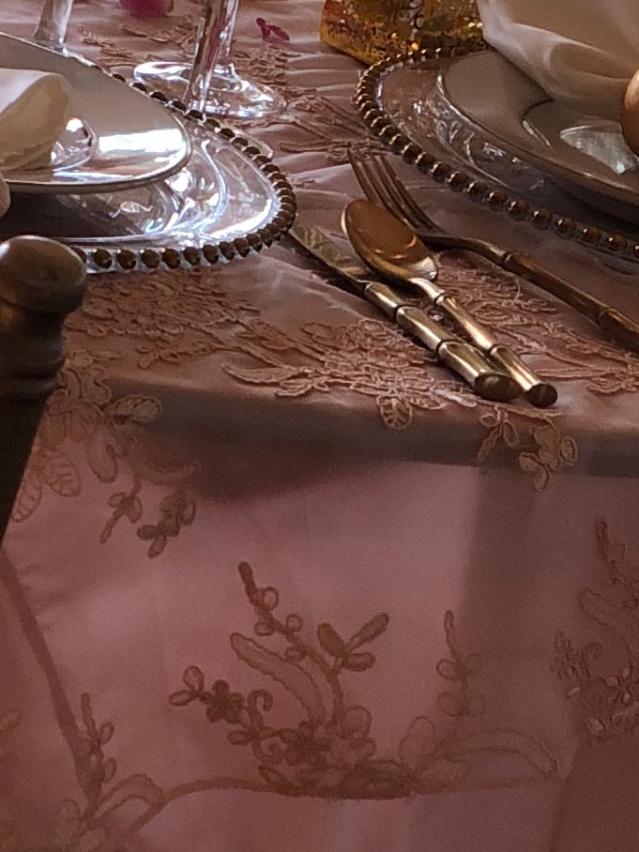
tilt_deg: -9.8
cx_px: -26
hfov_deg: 6.4
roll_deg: -13.5
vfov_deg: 8.4
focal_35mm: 231
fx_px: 5686
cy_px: -403
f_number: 2.4
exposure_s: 1/120
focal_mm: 6
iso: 25
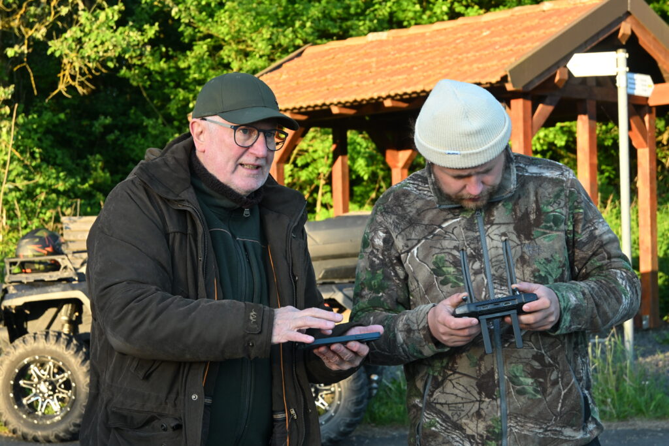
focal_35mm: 75
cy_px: 223
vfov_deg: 18.2
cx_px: 334
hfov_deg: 27.0
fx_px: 1394
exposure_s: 1/125
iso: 400
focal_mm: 50
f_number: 6.3
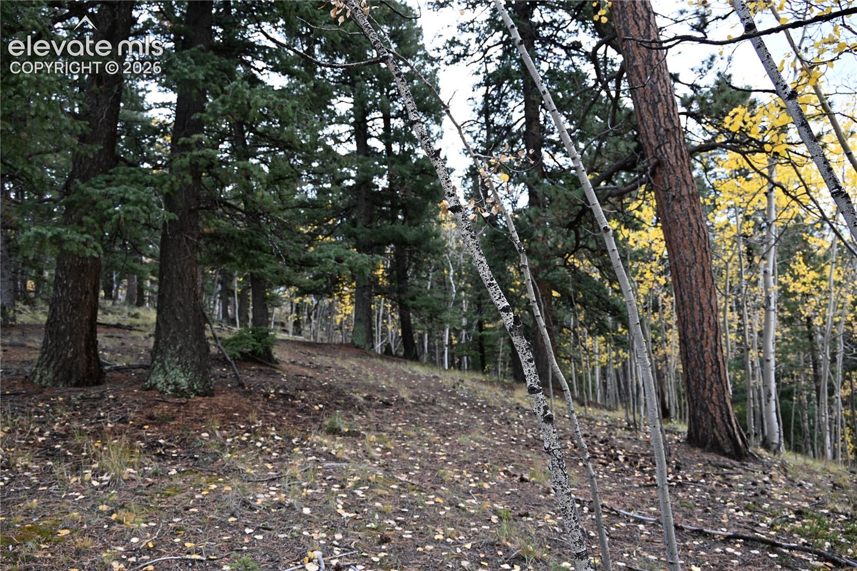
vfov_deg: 46.4
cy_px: 286
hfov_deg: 65.5
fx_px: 667
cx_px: 428
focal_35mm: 28
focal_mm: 28
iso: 100
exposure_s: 1/80
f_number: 6.3
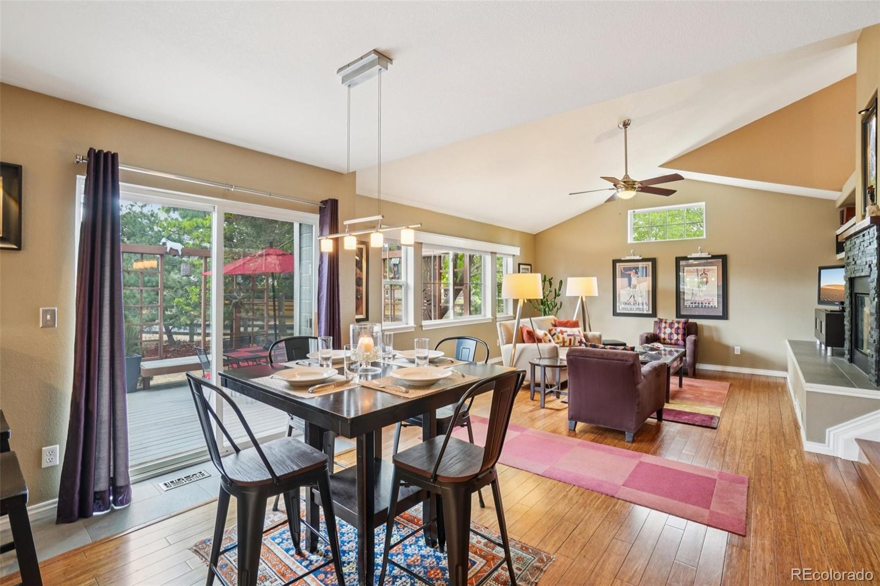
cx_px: 440
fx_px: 367
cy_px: 293
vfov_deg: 77.3
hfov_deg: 100.4
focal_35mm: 15
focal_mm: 10
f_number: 8
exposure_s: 1/10
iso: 400
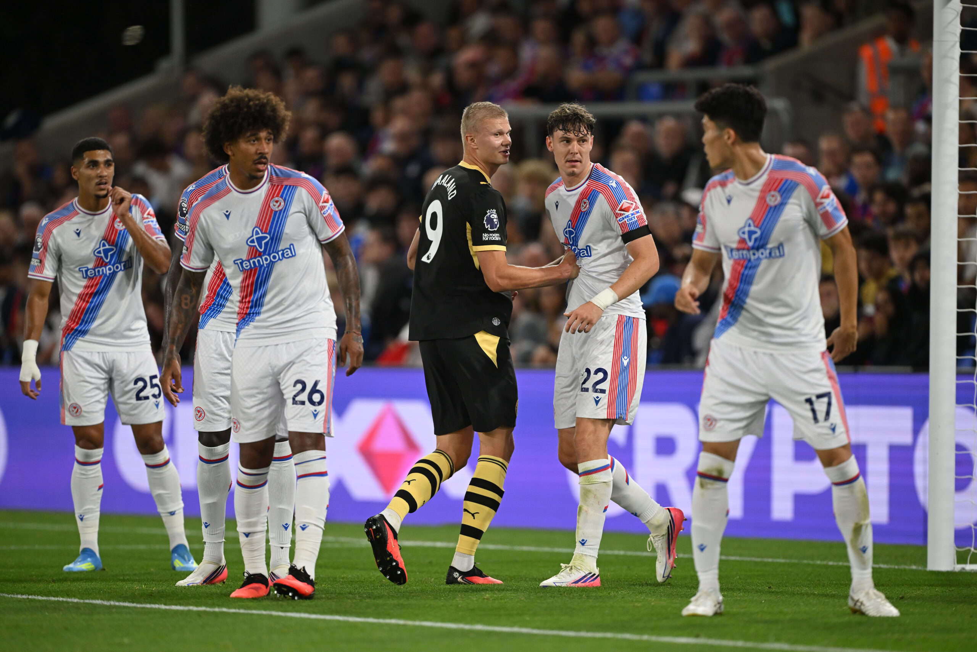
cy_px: 326
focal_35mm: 400
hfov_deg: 5.2
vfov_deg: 3.4
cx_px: 488
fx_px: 10855
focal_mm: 400
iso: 2000
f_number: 2.8
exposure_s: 1/1600
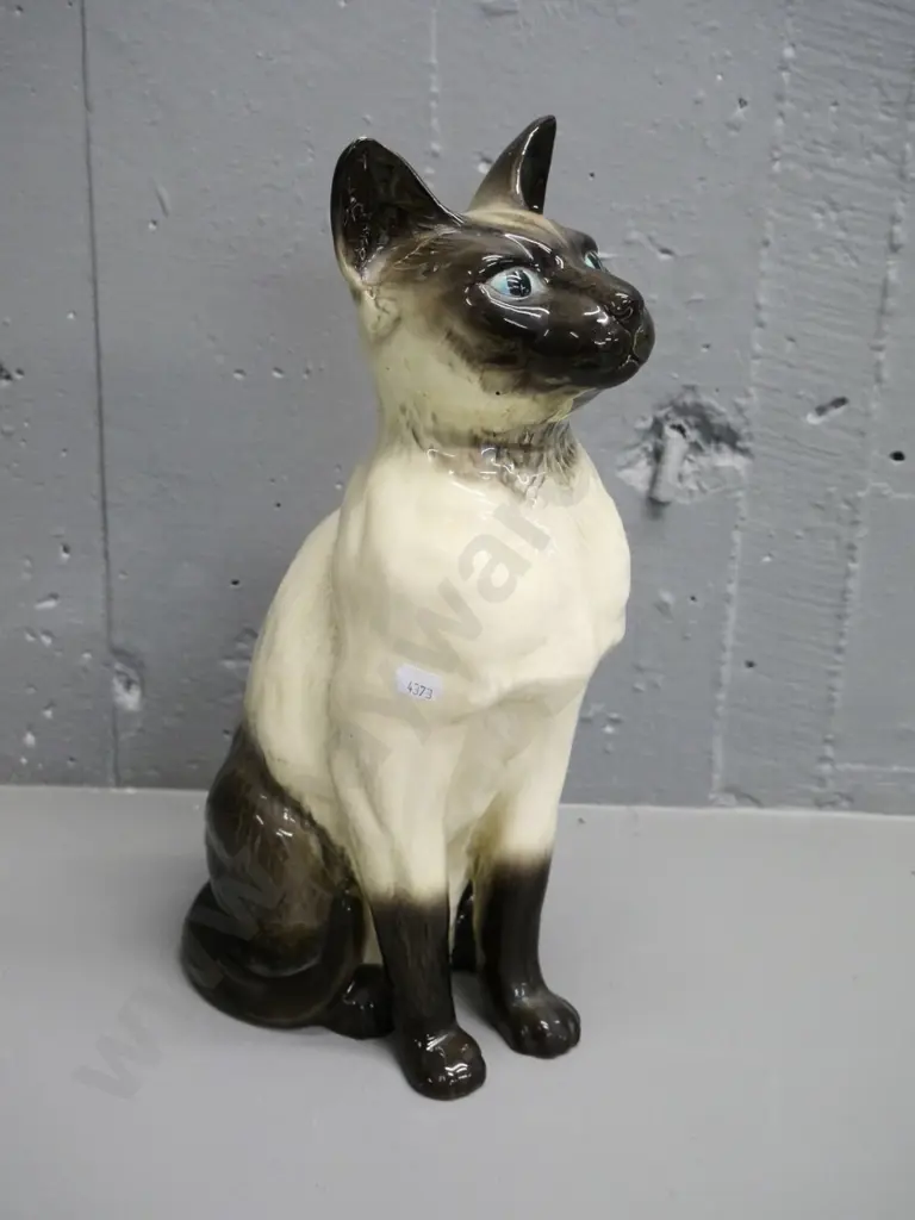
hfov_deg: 31.5
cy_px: 610
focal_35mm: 46
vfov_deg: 41.2
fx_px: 1621
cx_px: 458
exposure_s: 1/125
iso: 3200
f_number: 5.6
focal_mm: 23
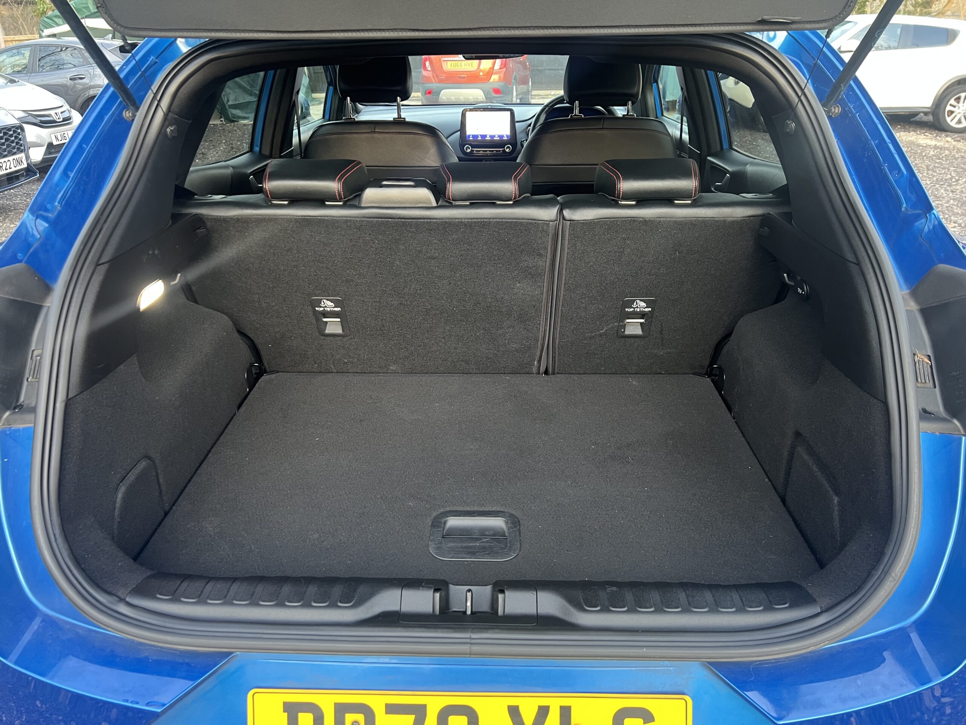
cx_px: 483
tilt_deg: -24.5
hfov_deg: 67.3
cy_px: 362
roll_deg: +1.8
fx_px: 726
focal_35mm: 26
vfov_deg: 53.1
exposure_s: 1/60
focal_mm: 5.7
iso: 200
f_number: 1.5
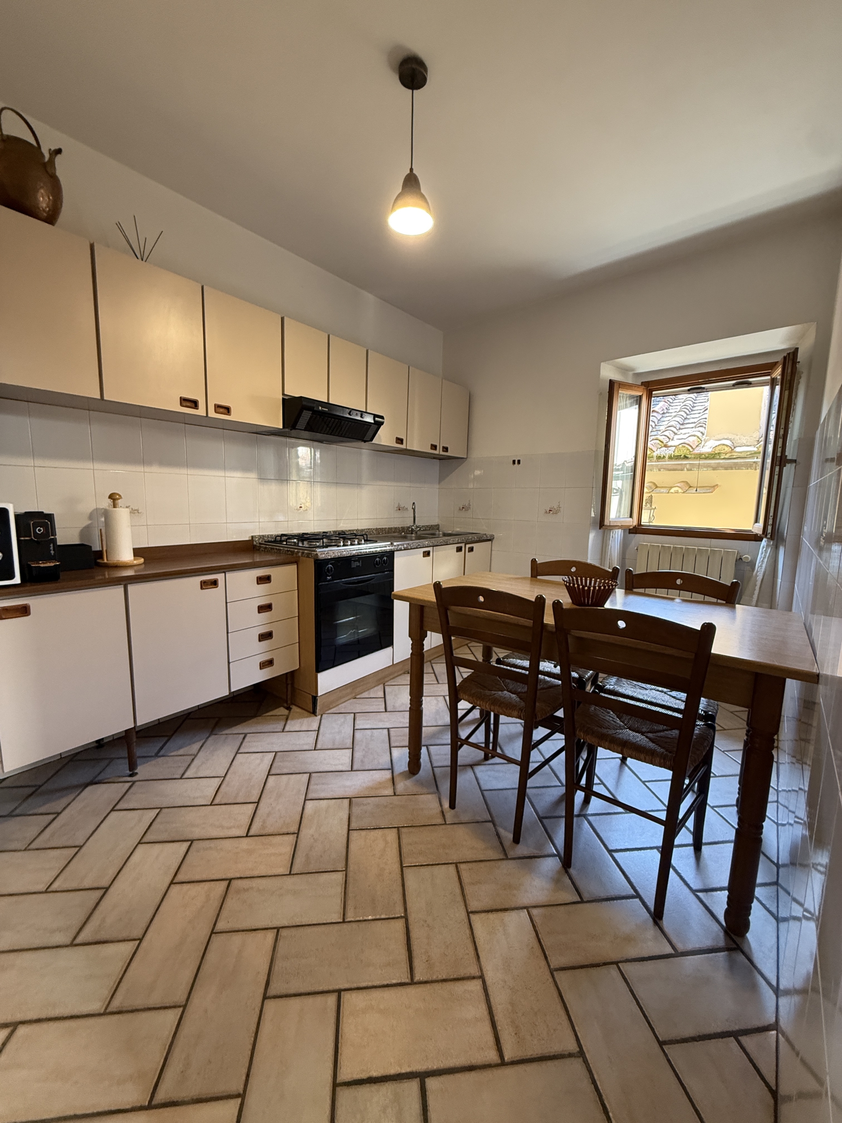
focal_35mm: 14
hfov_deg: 85.7
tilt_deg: -7.0
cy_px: 562
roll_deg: -2.4
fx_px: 454
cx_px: 421
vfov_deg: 102.1
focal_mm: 2.22
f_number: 2.2
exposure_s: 1/85
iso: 320
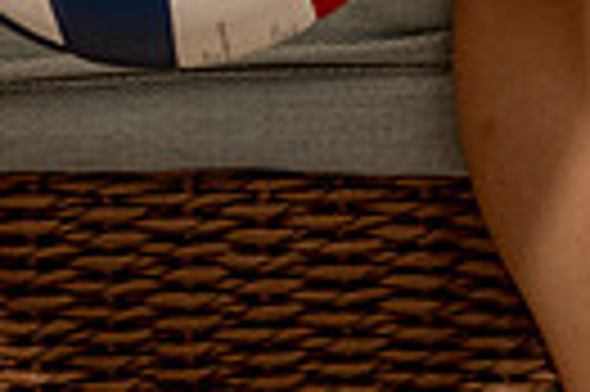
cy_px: -613
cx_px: 171
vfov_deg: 7.1
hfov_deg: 11.5
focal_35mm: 179
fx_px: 2930
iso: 100
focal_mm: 52
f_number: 5.6
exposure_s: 1/125
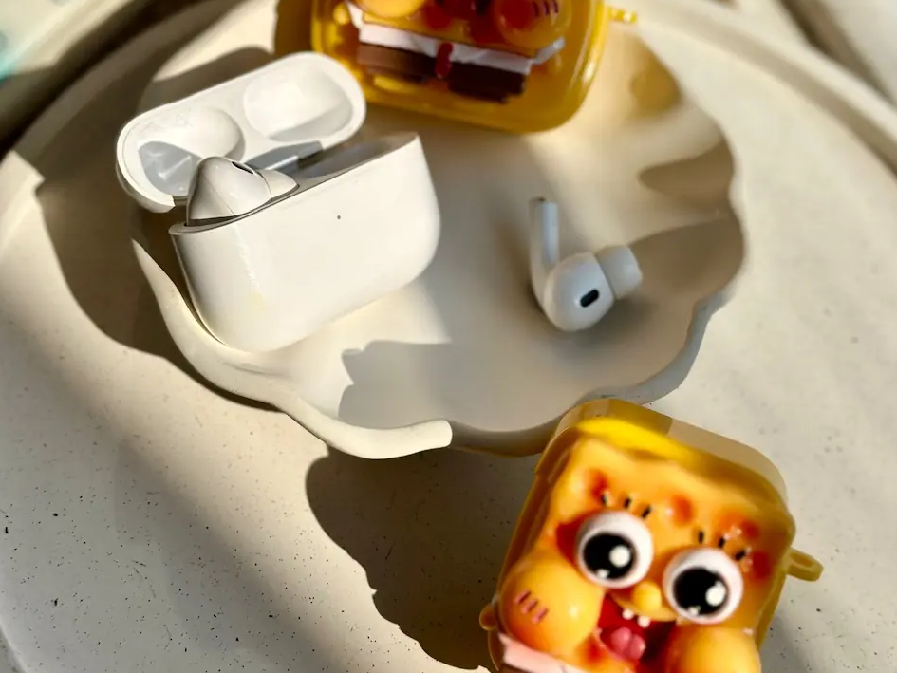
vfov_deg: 22.6
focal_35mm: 65
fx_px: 1685
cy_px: 282
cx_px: 447
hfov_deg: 29.8
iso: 100
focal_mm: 6.86
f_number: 1.78
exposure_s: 1/8929
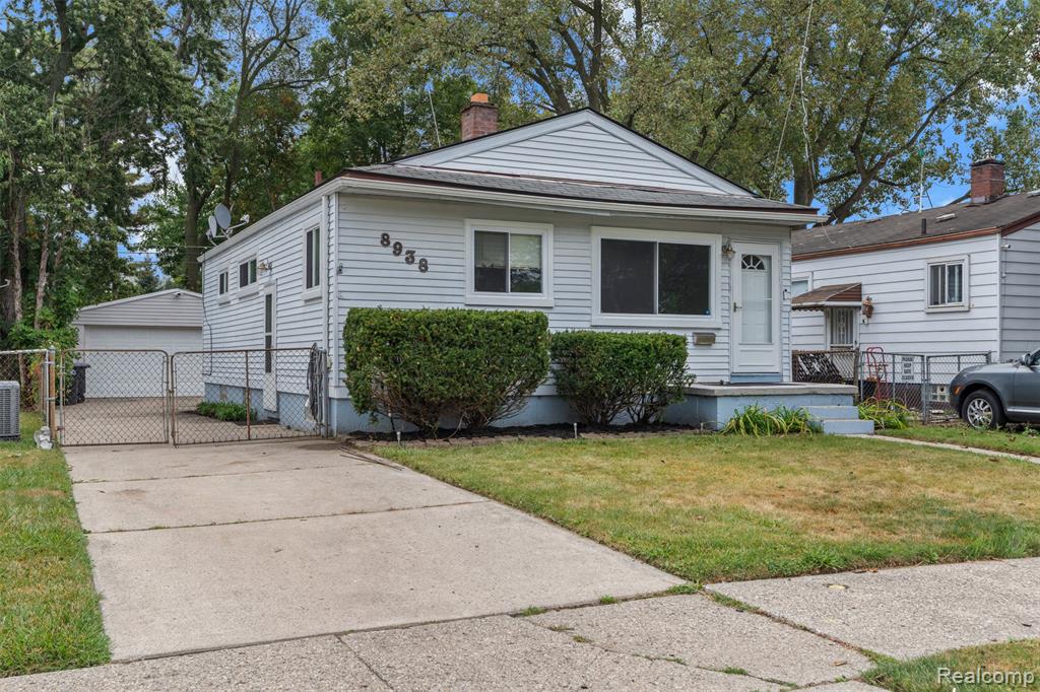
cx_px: 520
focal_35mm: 35
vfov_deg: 37.8
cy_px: 346
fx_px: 1011
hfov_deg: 54.4
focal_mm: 35
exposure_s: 1/15
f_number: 8
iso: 100
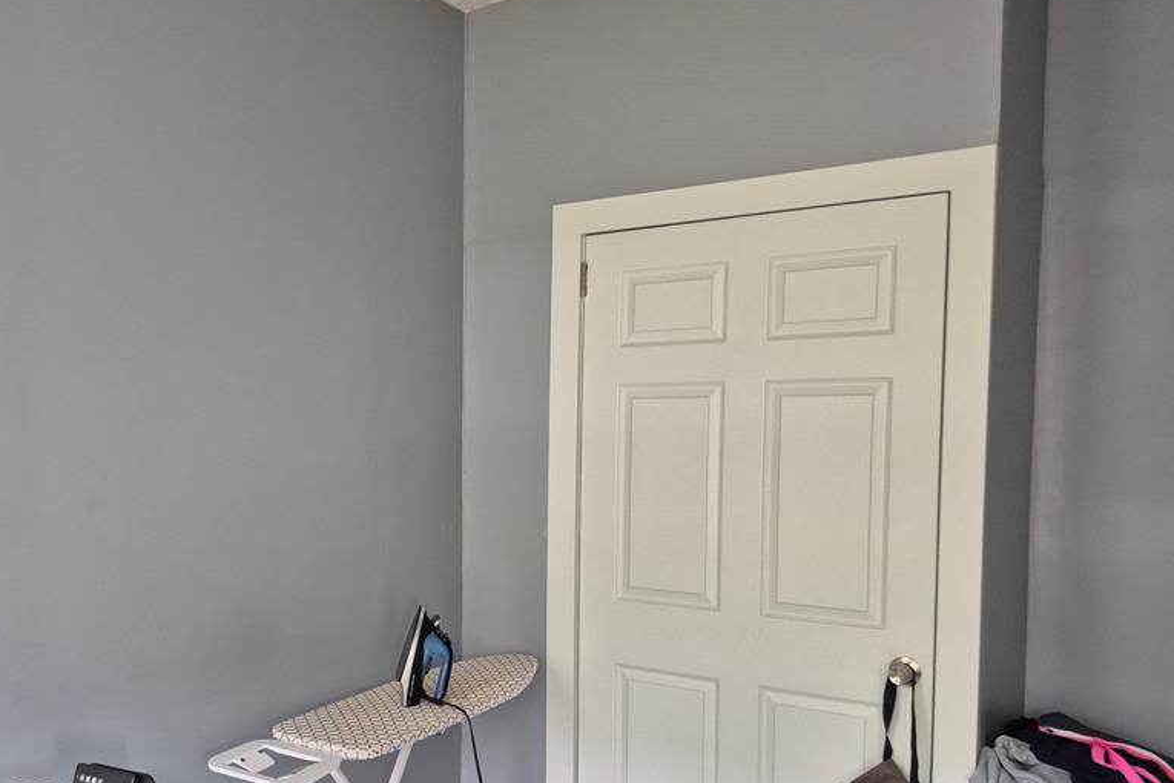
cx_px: 402
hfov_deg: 57.6
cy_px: 468
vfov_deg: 40.9
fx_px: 1043
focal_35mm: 32
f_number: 1.8
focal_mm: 5.4
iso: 400
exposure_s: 1/120
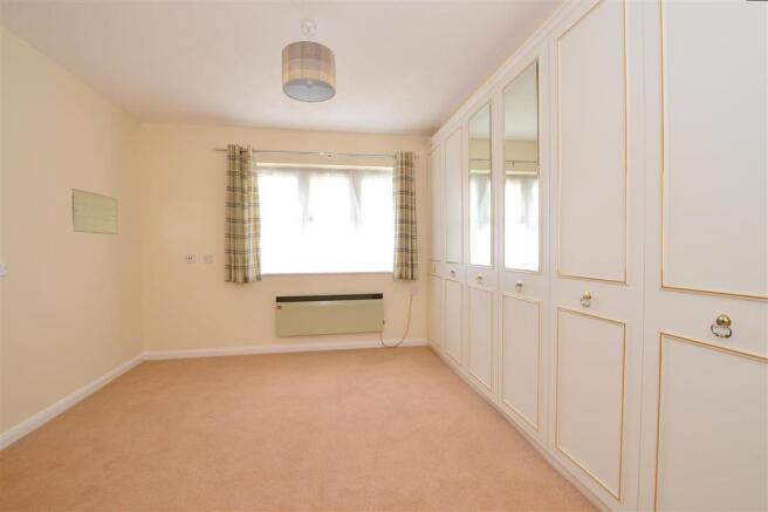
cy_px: 256
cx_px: 384
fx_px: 320
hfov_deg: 100.4
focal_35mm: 15
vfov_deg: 77.3
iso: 400
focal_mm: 10
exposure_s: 1/3
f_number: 11
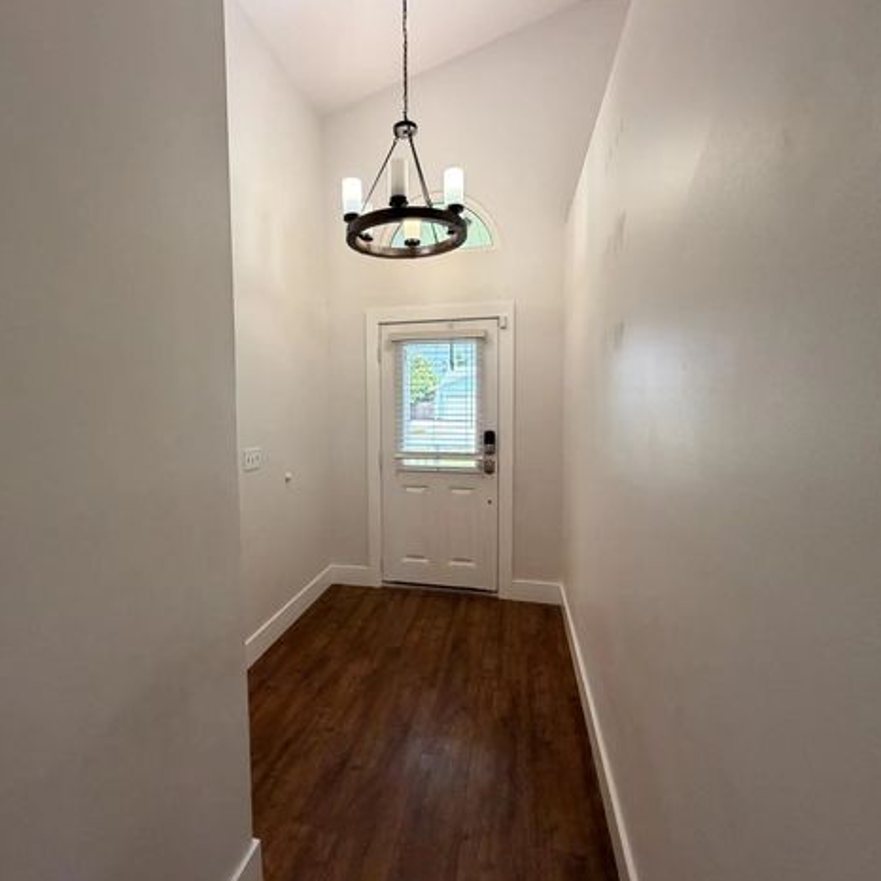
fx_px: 490
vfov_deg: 84.0
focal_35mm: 17
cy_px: 435
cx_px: 391
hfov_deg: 83.7
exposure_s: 1/120
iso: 320
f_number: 2.2
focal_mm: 2.22
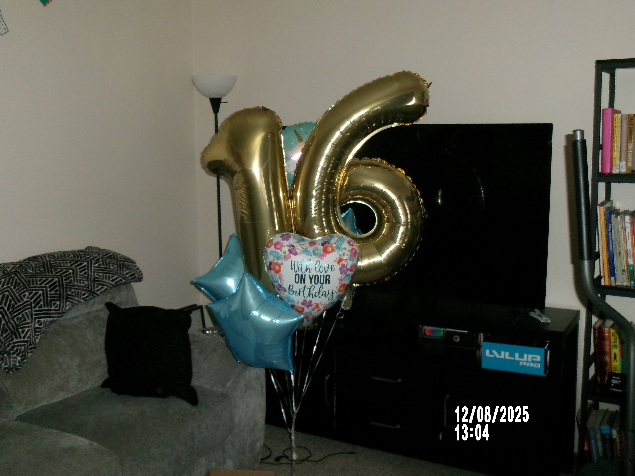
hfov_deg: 43.9
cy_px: 238
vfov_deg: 33.6
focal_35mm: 43
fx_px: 789
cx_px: 318
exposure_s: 1/34
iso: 700
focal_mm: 7.8
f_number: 4.7
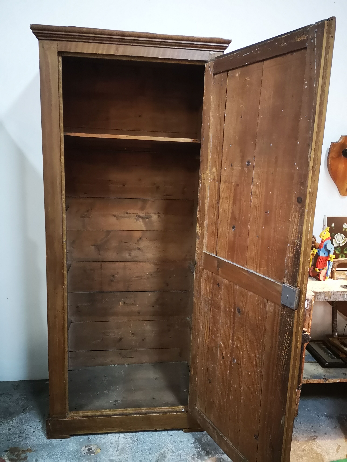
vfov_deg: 65.3
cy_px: 231
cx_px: 174
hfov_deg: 51.4
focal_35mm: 27
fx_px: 361
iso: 640
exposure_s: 1/16.7
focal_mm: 3.95
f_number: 1.6
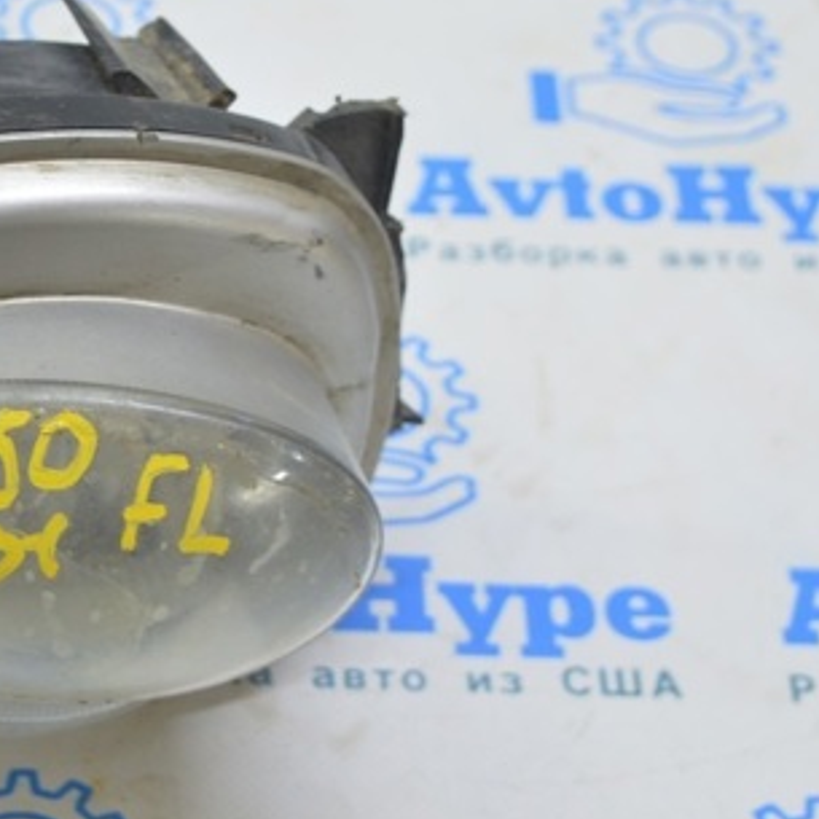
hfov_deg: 16.0
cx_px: 56
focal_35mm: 107
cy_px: 369
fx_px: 2864
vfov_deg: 16.3
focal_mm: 40
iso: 400
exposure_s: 1/20
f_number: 5.6
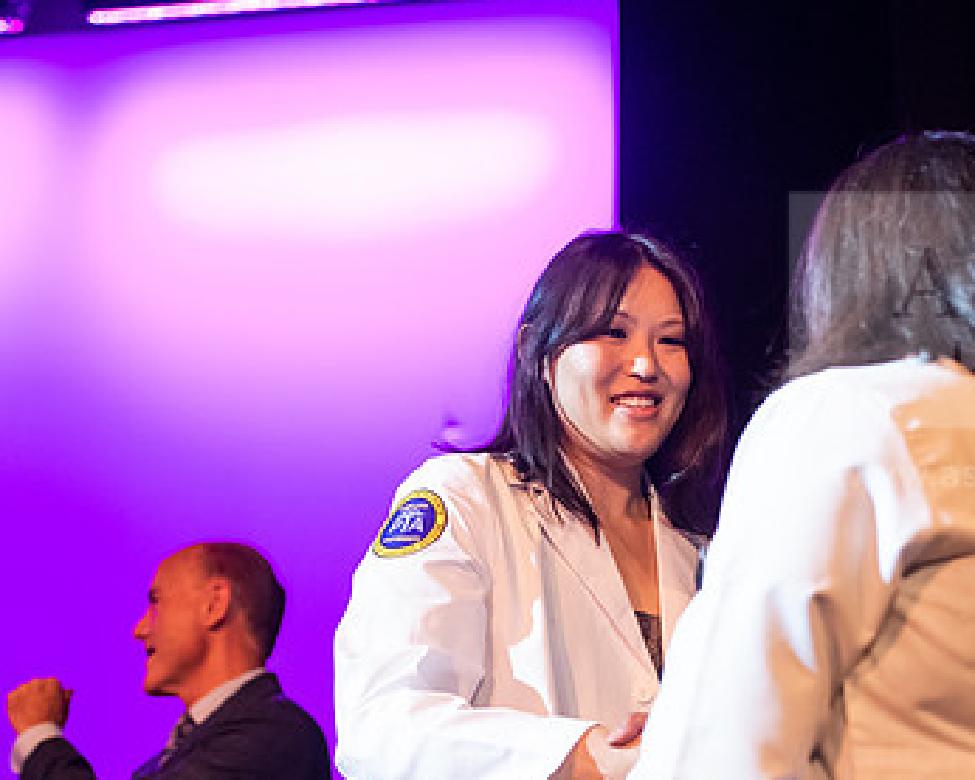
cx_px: 704
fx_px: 3175
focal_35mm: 110
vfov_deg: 14.0
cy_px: 534
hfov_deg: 17.4
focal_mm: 70
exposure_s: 1/200
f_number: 3.2
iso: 4000
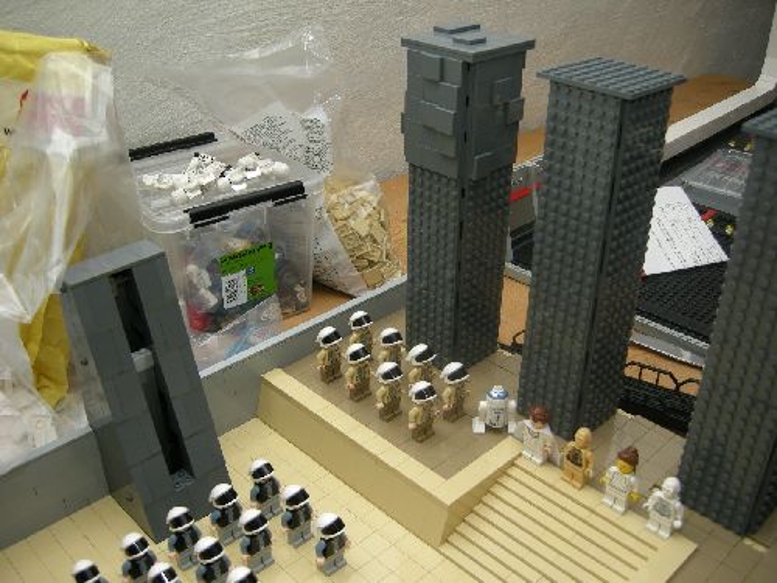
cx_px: 388
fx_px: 808
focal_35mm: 36
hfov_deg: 51.4
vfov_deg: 39.7
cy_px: 292
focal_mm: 7.5
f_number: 2.7
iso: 64
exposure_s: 1/60
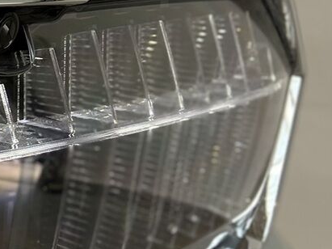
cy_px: 154
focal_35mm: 108
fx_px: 1036
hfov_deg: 15.5
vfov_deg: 13.7
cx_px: -278
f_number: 1.5
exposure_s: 1/375
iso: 50
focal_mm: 5.7
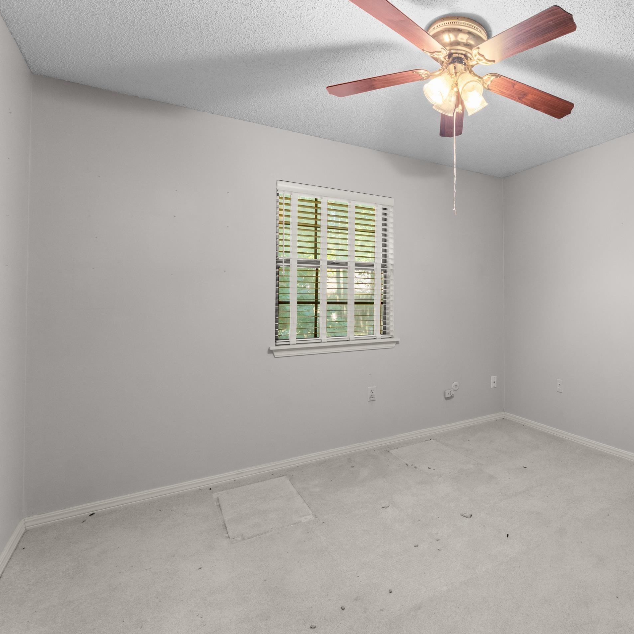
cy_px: 305
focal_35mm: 20
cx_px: 482
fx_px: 414
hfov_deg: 69.4
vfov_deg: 74.8
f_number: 8
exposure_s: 1
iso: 320
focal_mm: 10
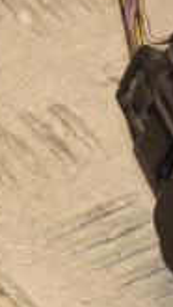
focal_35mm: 487
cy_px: 134
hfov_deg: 2.5
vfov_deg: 4.4
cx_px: 233
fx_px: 3965
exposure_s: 1/200
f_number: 9
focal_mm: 85
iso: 800
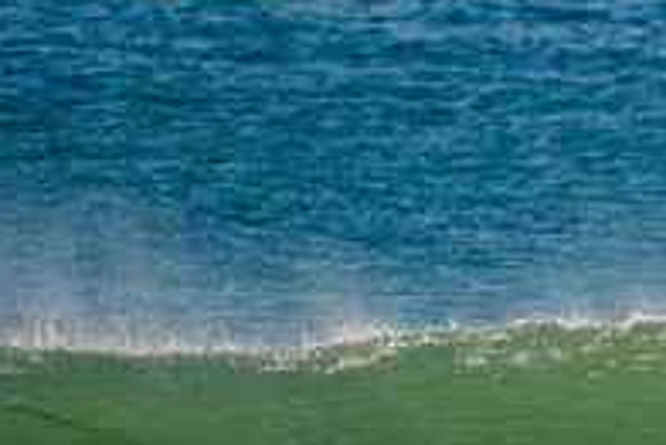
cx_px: 676
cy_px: 569
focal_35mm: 1480
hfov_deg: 1.4
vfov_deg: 0.9
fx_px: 27399
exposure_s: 1/1600
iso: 160
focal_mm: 500
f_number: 5.6
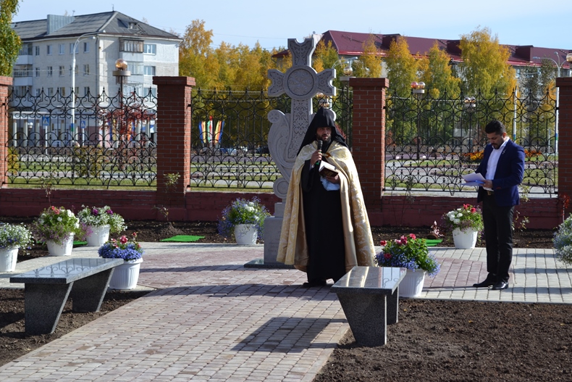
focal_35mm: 84
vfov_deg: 16.4
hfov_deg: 24.3
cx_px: 284
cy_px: 191
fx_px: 1327
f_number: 7.1
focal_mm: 55
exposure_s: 1/200
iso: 100
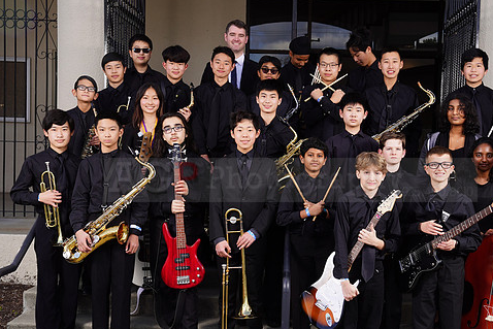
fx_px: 781
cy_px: 172
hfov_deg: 35.0
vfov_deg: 23.8
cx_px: 277
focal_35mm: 57
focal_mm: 47
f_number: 6.3
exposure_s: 1/200
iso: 100
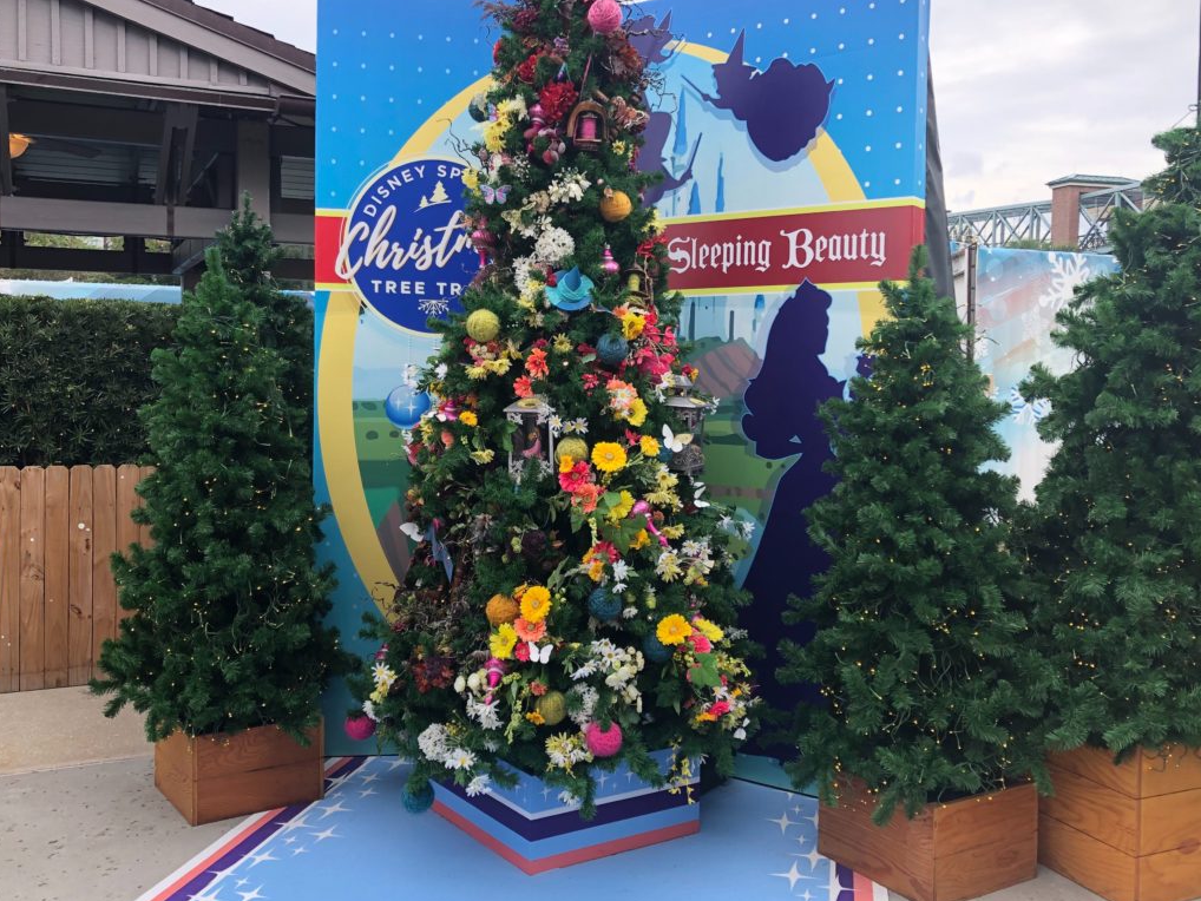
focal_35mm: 33
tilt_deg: -3.7
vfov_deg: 42.9
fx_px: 1145
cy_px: 417
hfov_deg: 55.3
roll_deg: -2.1
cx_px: 569
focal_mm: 3.99
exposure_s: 1/500
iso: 20
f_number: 1.8
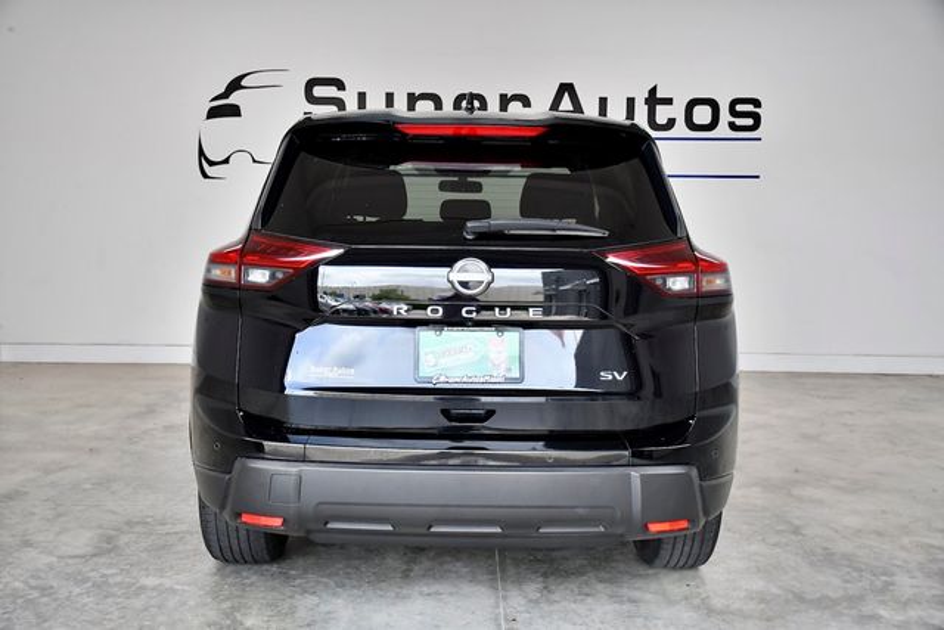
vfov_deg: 33.4
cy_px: 315
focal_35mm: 40
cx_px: 472
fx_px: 1049
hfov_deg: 48.4
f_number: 4
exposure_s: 1/800
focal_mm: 27
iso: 1250
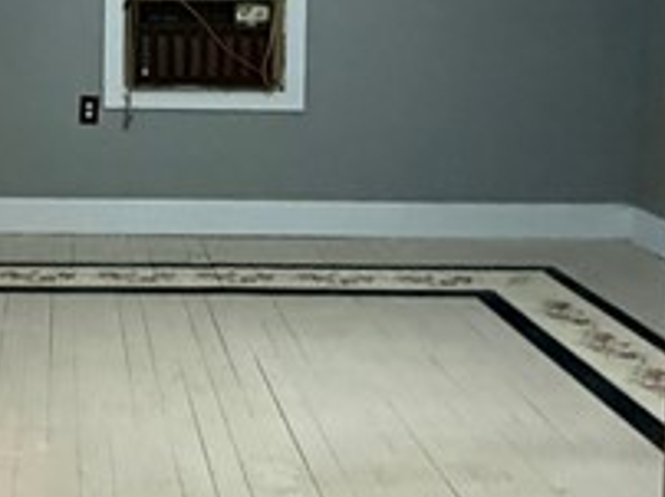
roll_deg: +0.8
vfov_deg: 20.2
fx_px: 1362
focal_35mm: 71
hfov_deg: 26.7
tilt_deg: +0.2
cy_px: 23
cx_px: 102
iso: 800
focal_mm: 2.22
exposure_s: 1/60
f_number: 2.2
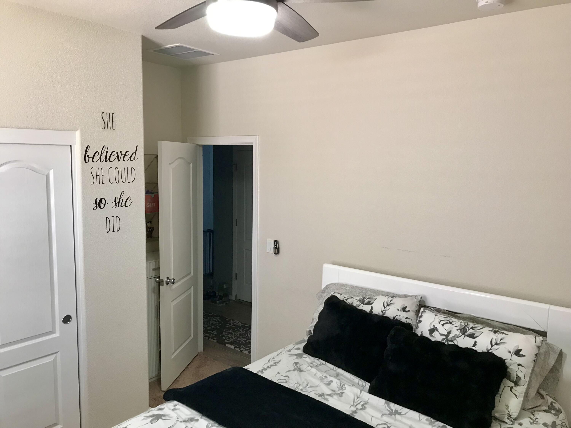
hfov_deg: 63.4
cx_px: 286
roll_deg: -0.4
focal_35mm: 28
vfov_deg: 49.7
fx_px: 462
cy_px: 214
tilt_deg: -7.4
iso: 40
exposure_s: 1/24
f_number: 1.8
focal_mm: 3.99
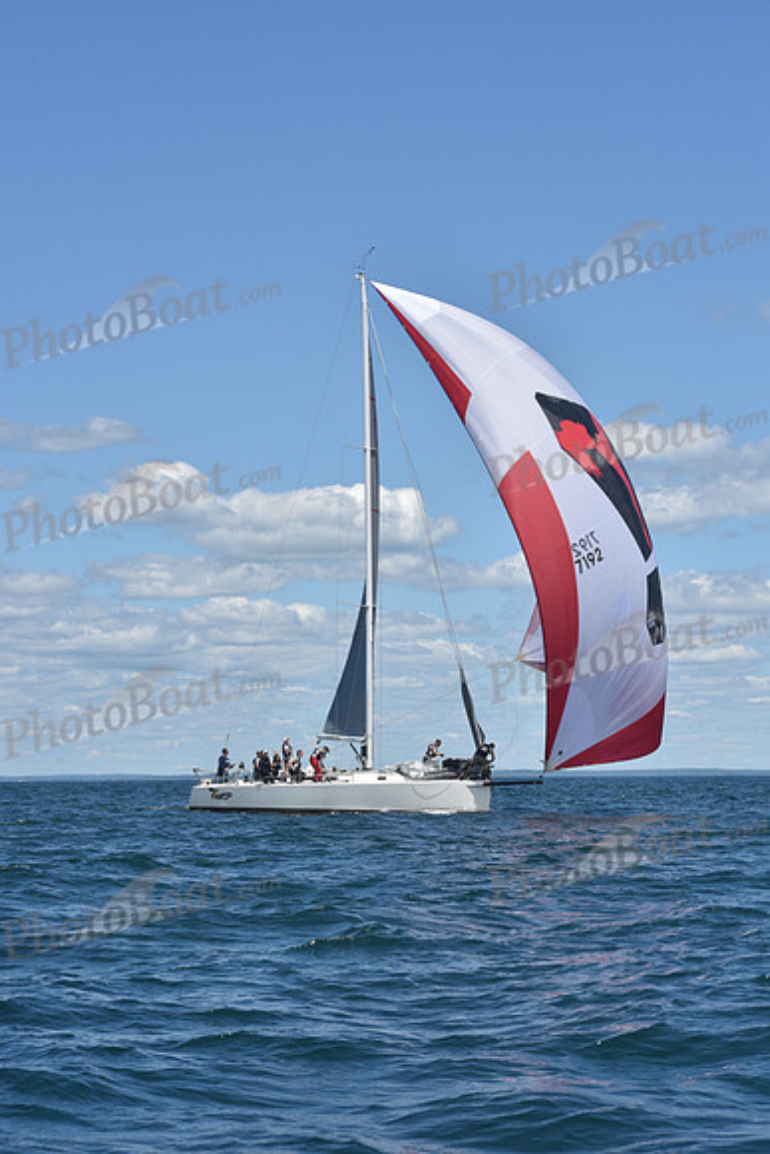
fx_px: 2886
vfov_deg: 22.6
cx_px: 385
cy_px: 577
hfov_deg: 15.2
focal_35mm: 90
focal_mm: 90
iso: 250
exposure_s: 1/800
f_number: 11
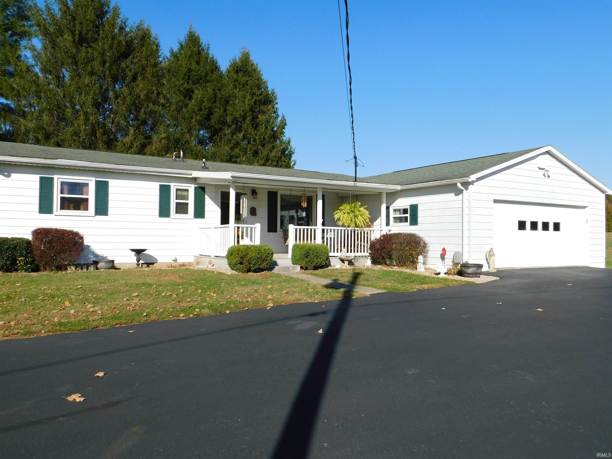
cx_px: 306
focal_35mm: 28
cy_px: 230
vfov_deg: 49.7
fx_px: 495
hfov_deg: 63.4
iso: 125
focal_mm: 4.9
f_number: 6.4
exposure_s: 1/400
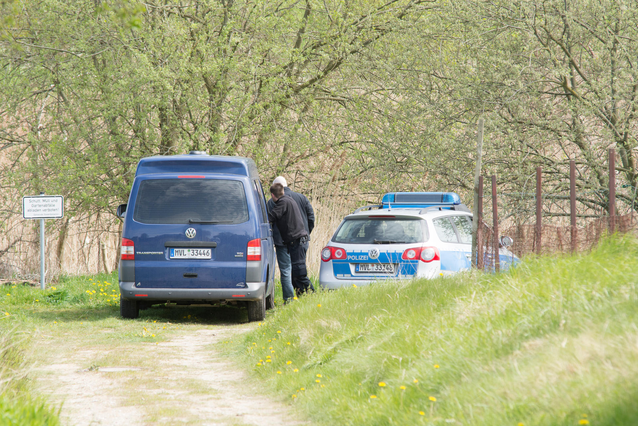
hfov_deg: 6.9
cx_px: 319
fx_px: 5316
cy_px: 213
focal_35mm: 300
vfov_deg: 4.6
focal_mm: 200
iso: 500
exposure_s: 1/500
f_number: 7.1
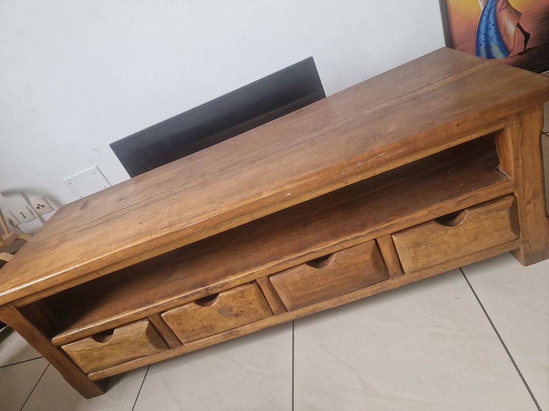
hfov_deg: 73.9
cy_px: 206
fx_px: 365
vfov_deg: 58.9
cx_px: 274
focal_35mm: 23
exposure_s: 1/180
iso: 125
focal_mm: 6.4
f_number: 1.8
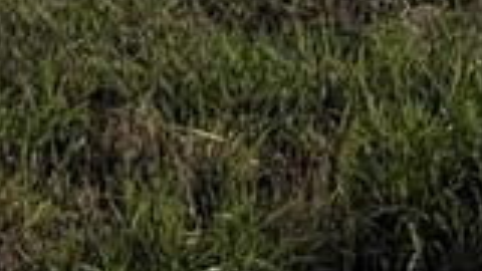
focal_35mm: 167
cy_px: -711
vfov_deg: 6.3
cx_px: 639
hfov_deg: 12.5
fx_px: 2134
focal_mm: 6.81
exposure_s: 1/10309
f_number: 1.85
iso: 46
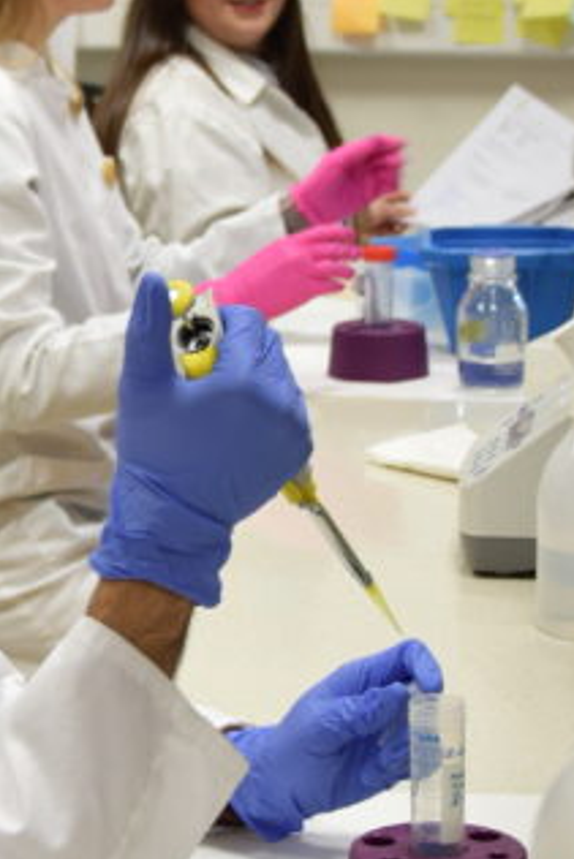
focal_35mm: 136
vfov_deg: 15.0
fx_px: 3249
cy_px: 277
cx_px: 10
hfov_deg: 10.0
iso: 400
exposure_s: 1/40
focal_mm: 28
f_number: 4.2
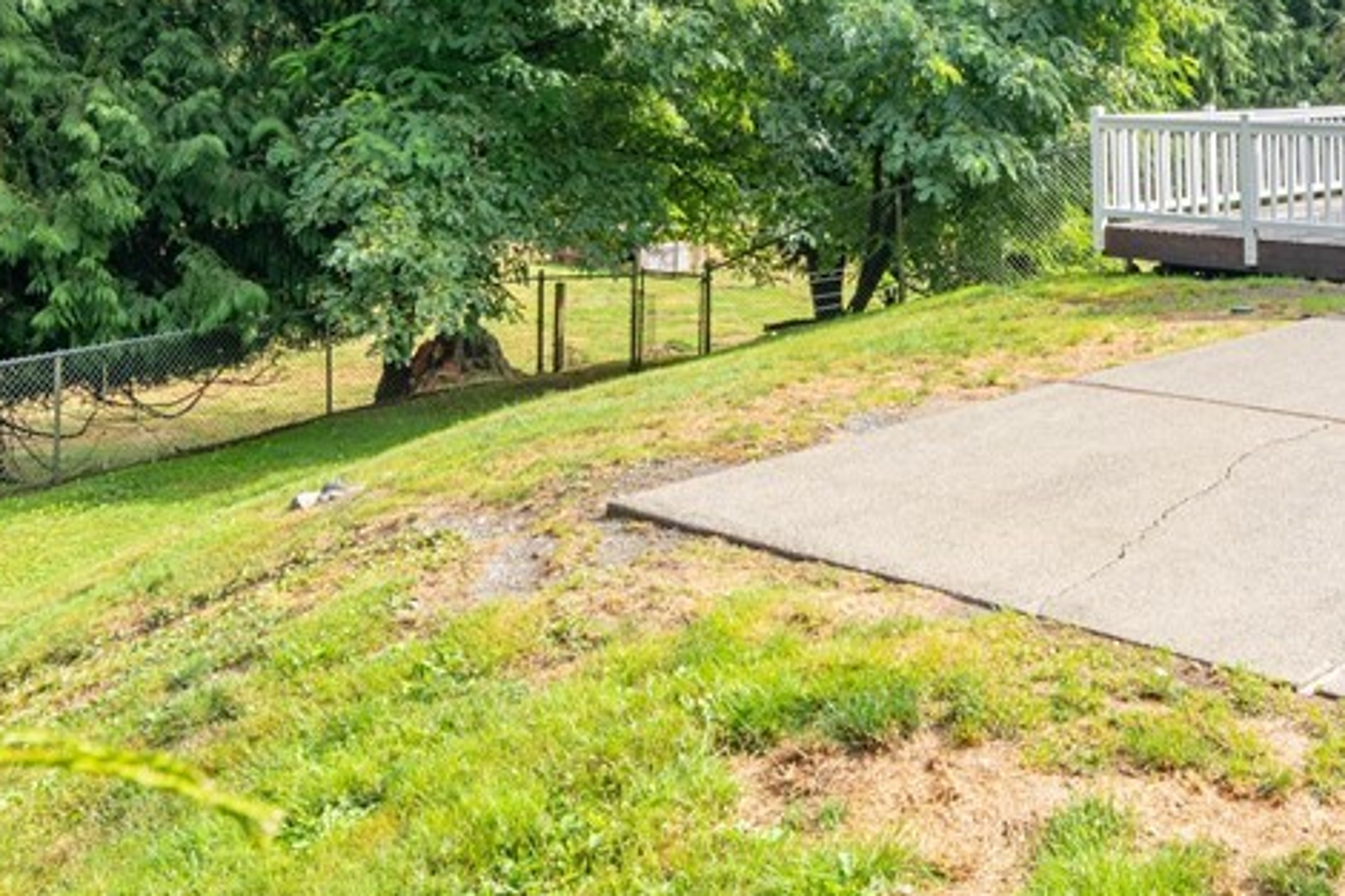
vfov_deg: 32.4
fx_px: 1425
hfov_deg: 48.6
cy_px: 23
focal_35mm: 38
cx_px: 1010
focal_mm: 11
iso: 100
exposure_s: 1/250
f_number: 5.6
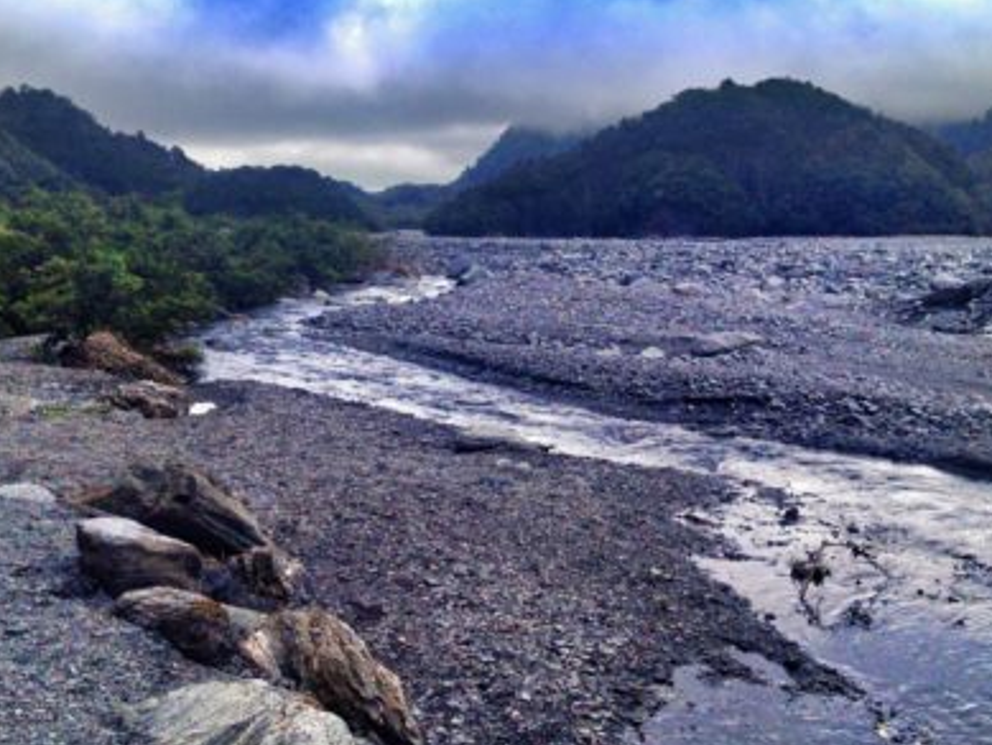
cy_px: 302
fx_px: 1290
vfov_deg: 32.1
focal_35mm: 45
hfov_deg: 42.0
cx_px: 546
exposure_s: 1/2404
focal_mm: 4.28
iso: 50
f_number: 2.4
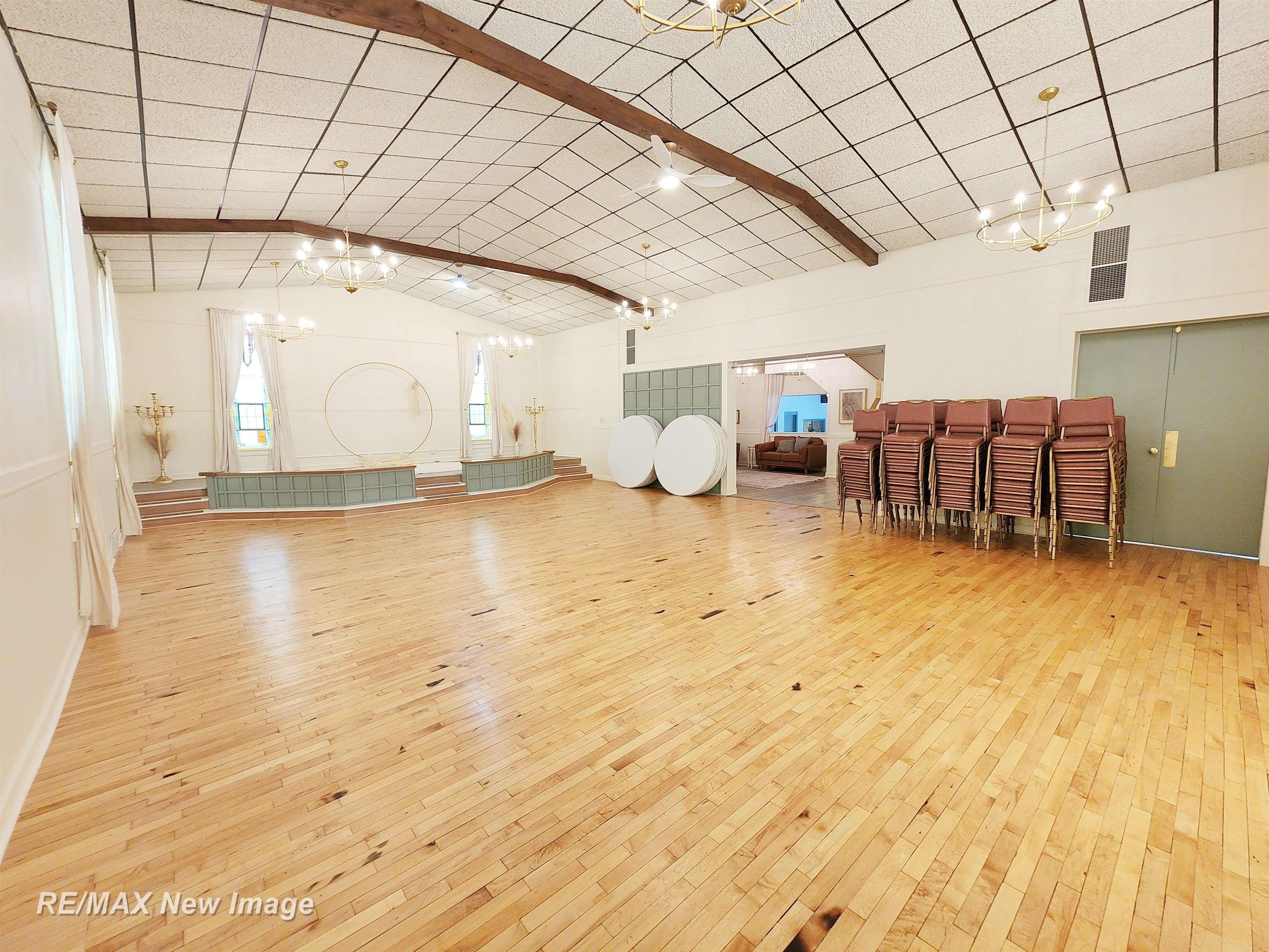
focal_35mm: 13
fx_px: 477
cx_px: 634
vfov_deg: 89.9
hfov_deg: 106.2
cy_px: 476
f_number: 2.2
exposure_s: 1/60
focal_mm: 2.2
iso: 160
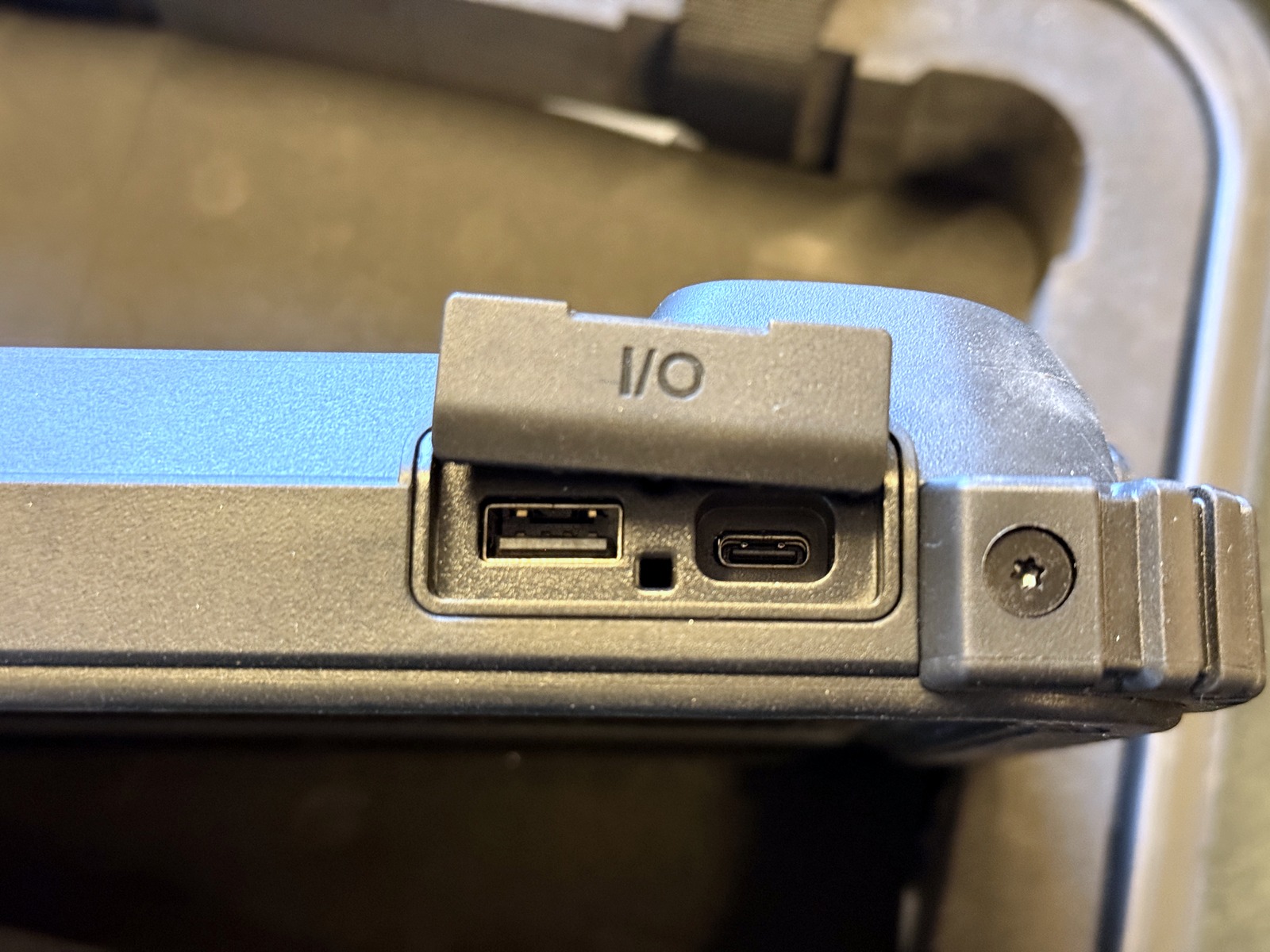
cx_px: 635
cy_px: 476
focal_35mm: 48
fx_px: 1761
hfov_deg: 39.7
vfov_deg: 30.3
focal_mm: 6.76
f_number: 1.78
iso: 500
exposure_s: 1/33
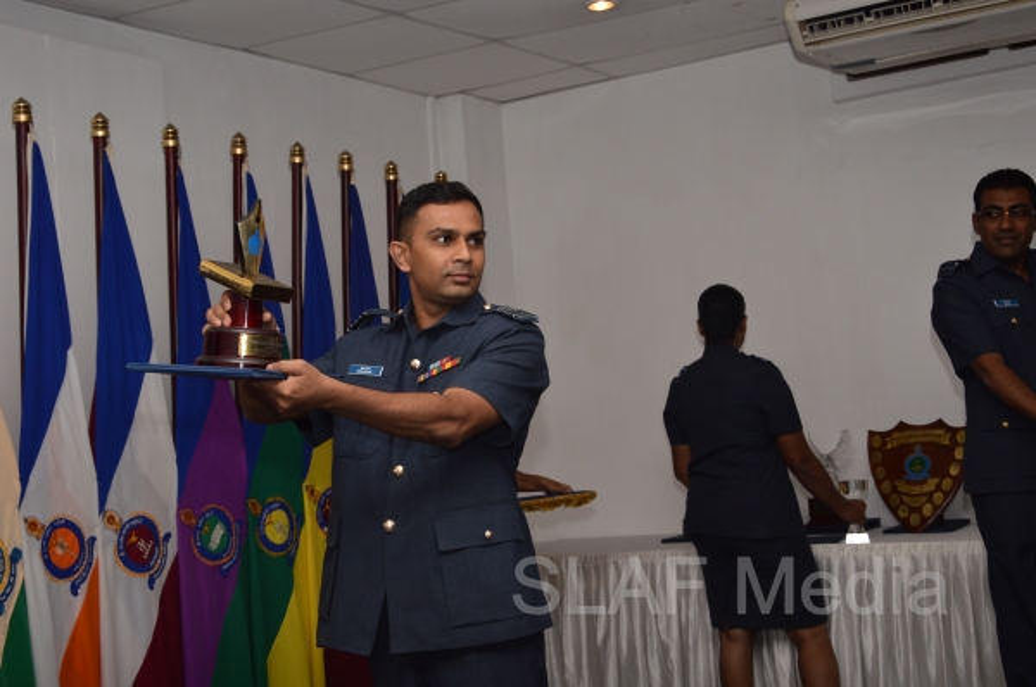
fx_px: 1508
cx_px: 518
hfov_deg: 37.9
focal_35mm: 52
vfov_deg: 25.7
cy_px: 344
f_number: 6.3
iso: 200
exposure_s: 1/200
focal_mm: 35
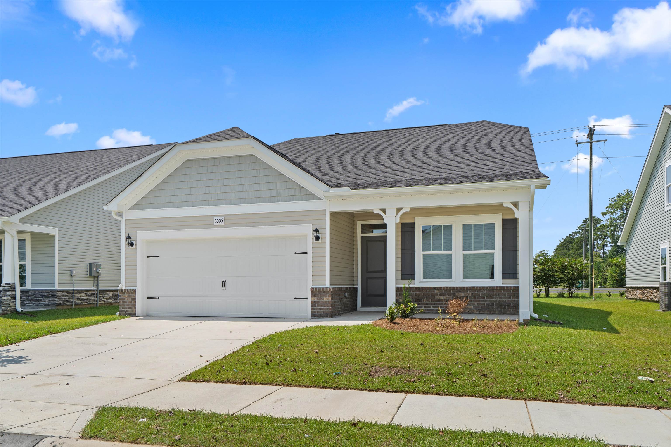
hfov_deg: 67.4
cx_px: 336
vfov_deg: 47.9
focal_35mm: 27
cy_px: 224
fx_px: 503
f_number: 8
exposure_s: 1/250
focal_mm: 27
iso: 160
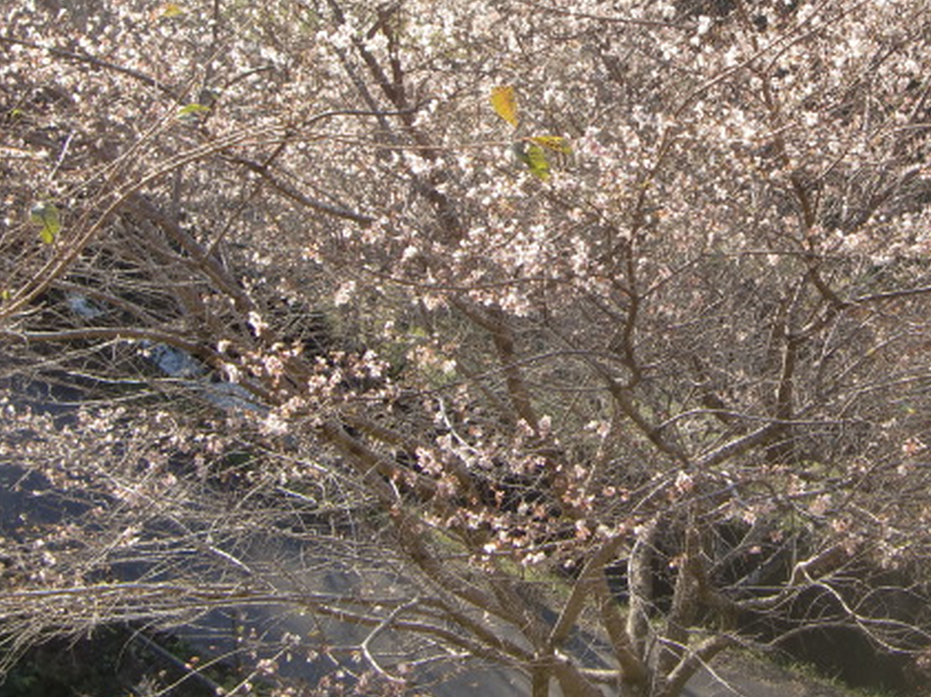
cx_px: 668
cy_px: 190
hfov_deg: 27.5
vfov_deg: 20.8
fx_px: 1881
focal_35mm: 70
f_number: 3.3
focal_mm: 8.2
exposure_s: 1/250
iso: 64
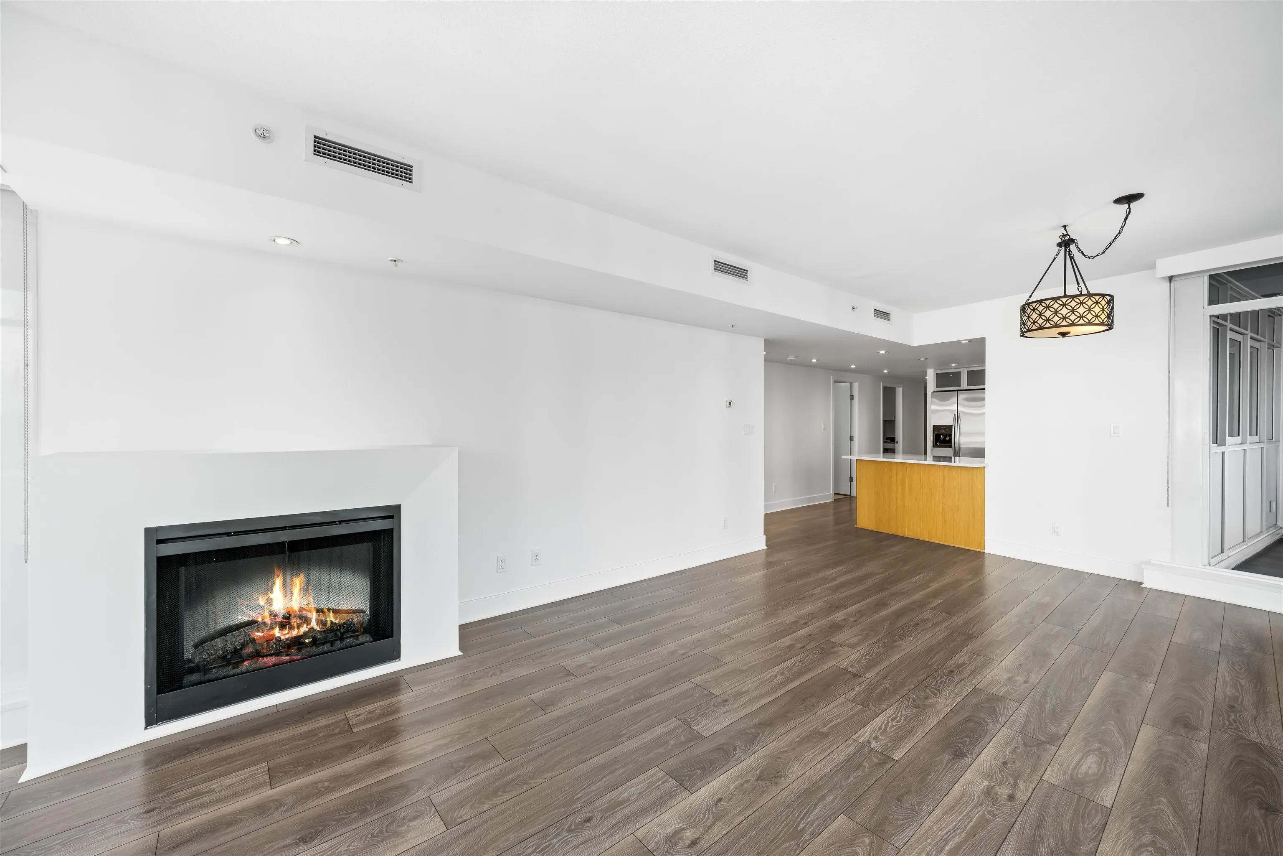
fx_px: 481
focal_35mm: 14
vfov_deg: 83.3
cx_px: 642
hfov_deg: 106.3
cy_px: 428
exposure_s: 1/6
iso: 250
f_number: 9
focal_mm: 9
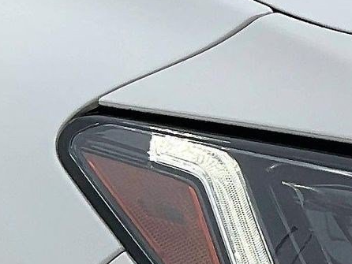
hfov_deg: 16.6
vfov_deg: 13.9
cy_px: 312
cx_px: 578
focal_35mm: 104
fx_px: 1058
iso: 16
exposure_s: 1/3125
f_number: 1.8
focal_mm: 3
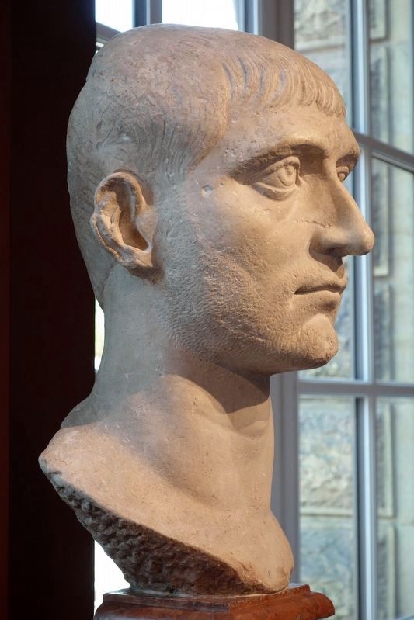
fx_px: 1448
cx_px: 207
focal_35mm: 84
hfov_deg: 16.3
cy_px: 310
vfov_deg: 24.2
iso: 800
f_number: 4.5
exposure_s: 1/100
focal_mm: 31.15
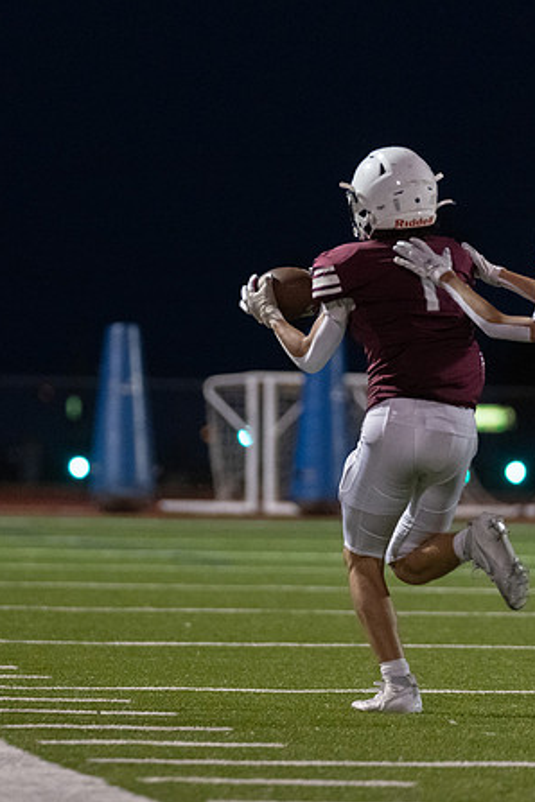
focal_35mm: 306
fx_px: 6821
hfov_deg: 4.5
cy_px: 394
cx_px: 178
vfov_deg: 6.7
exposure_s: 1/1250
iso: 5000
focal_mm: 167
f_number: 2.8
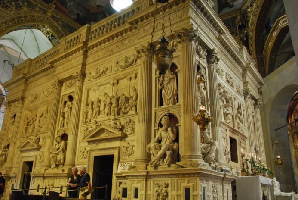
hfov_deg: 61.7
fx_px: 249
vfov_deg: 43.7
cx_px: 133
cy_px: 99
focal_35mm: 30
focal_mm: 18
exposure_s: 1/30
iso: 1400
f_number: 3.5
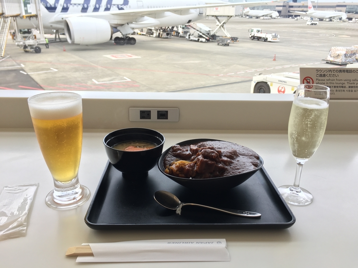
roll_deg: -1.9
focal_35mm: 29
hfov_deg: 61.7
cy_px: 134
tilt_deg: -21.6
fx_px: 300
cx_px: 179
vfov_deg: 48.2
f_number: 2.2
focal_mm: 4.15
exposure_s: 1/124
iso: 25
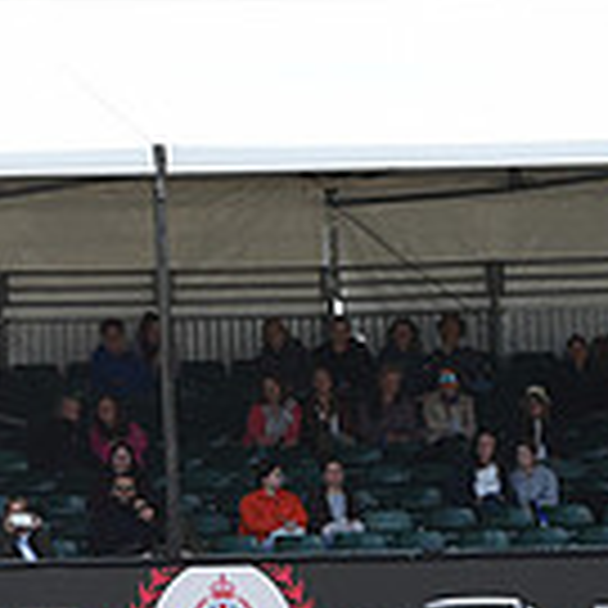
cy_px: 320
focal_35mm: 438
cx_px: -576
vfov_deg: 4.0
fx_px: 8704
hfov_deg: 4.0
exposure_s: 1/1250
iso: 320
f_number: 4.5
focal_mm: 120
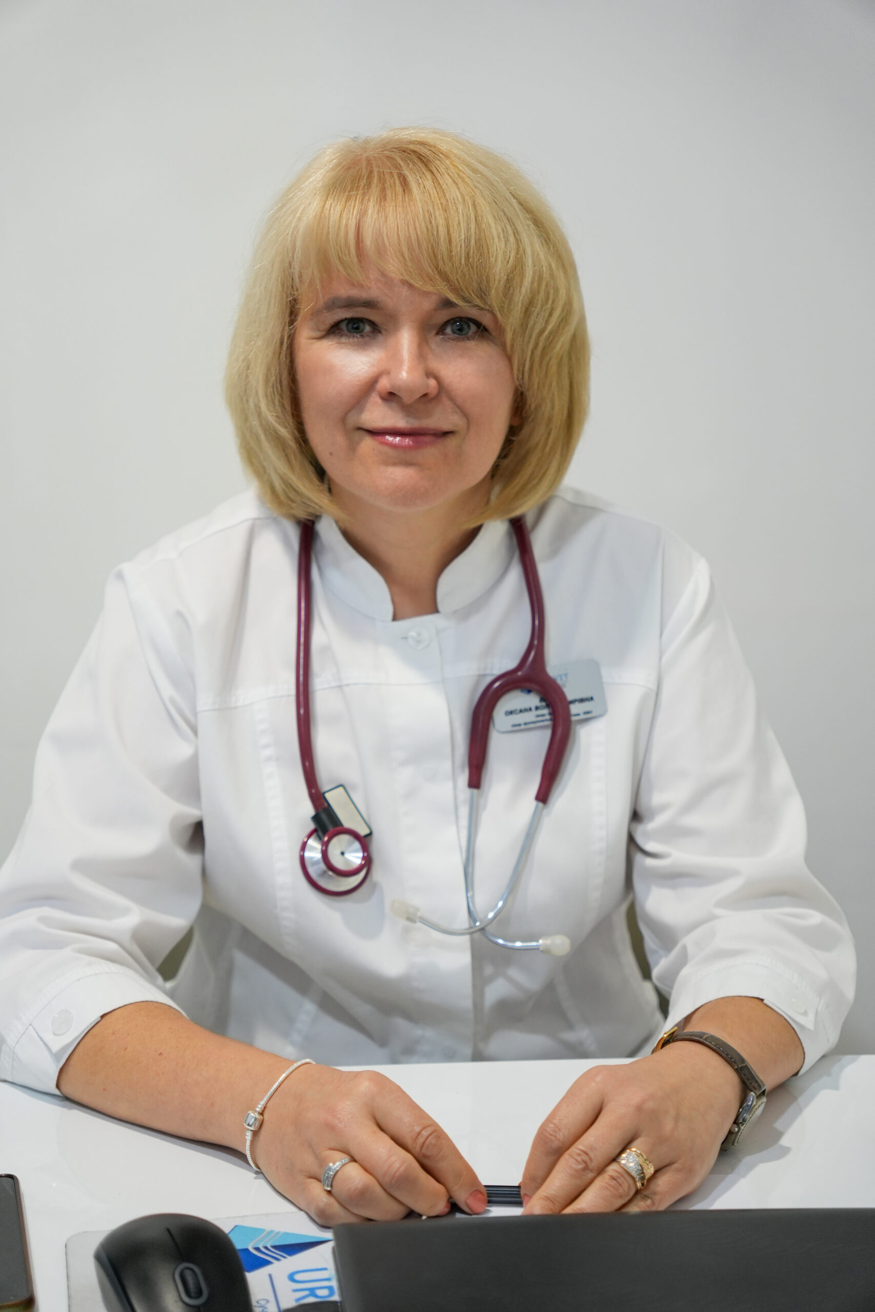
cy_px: 656
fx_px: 2329
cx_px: 438
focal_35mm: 64
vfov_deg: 31.5
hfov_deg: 21.3
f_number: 2.8
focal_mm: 42.6
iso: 640
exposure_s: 1/80
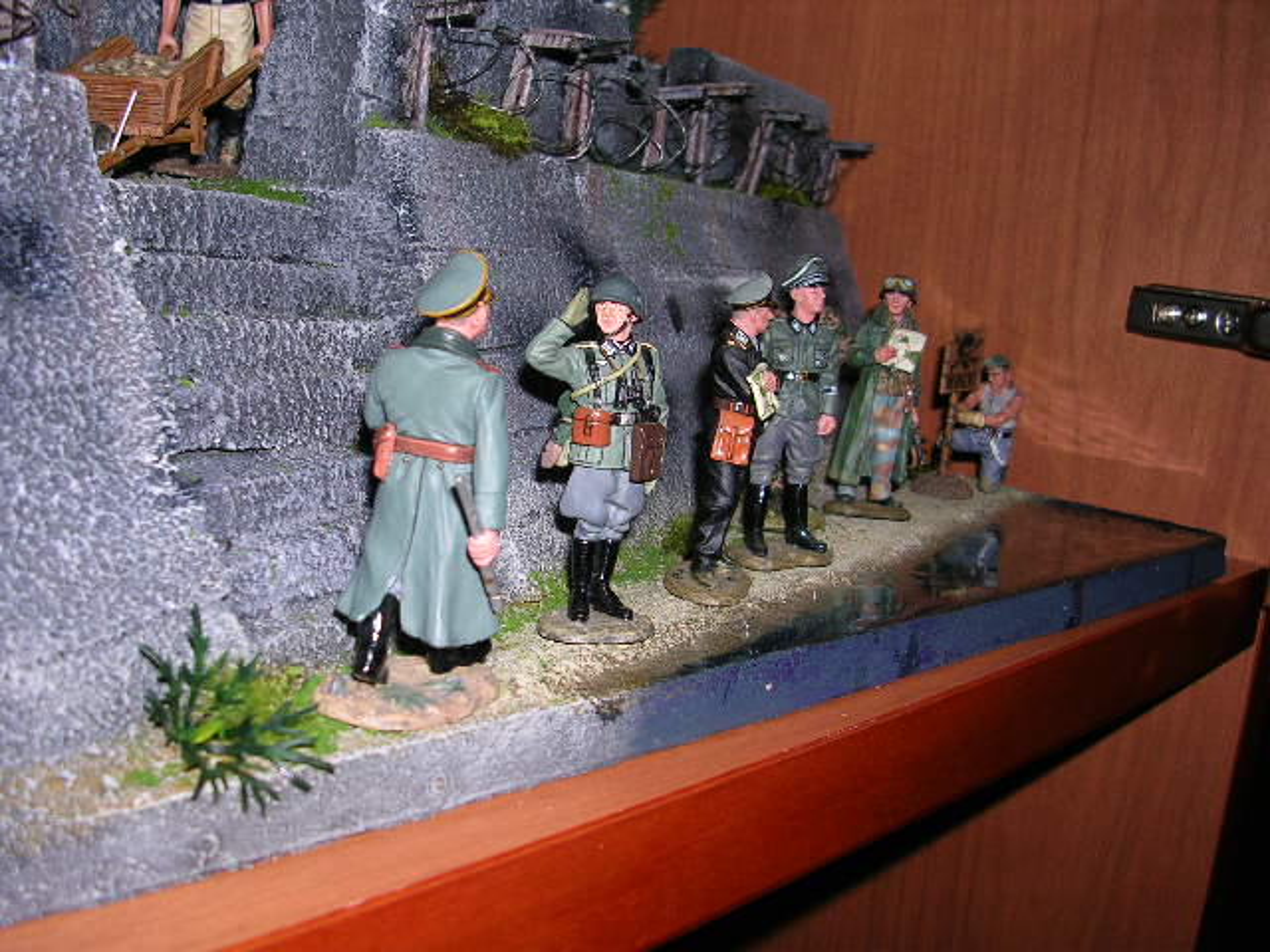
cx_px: 635
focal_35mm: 38
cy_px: 476
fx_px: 1394
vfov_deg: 37.7
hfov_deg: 49.0
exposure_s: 1/60.1
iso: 50
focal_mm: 5.8
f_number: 2.8
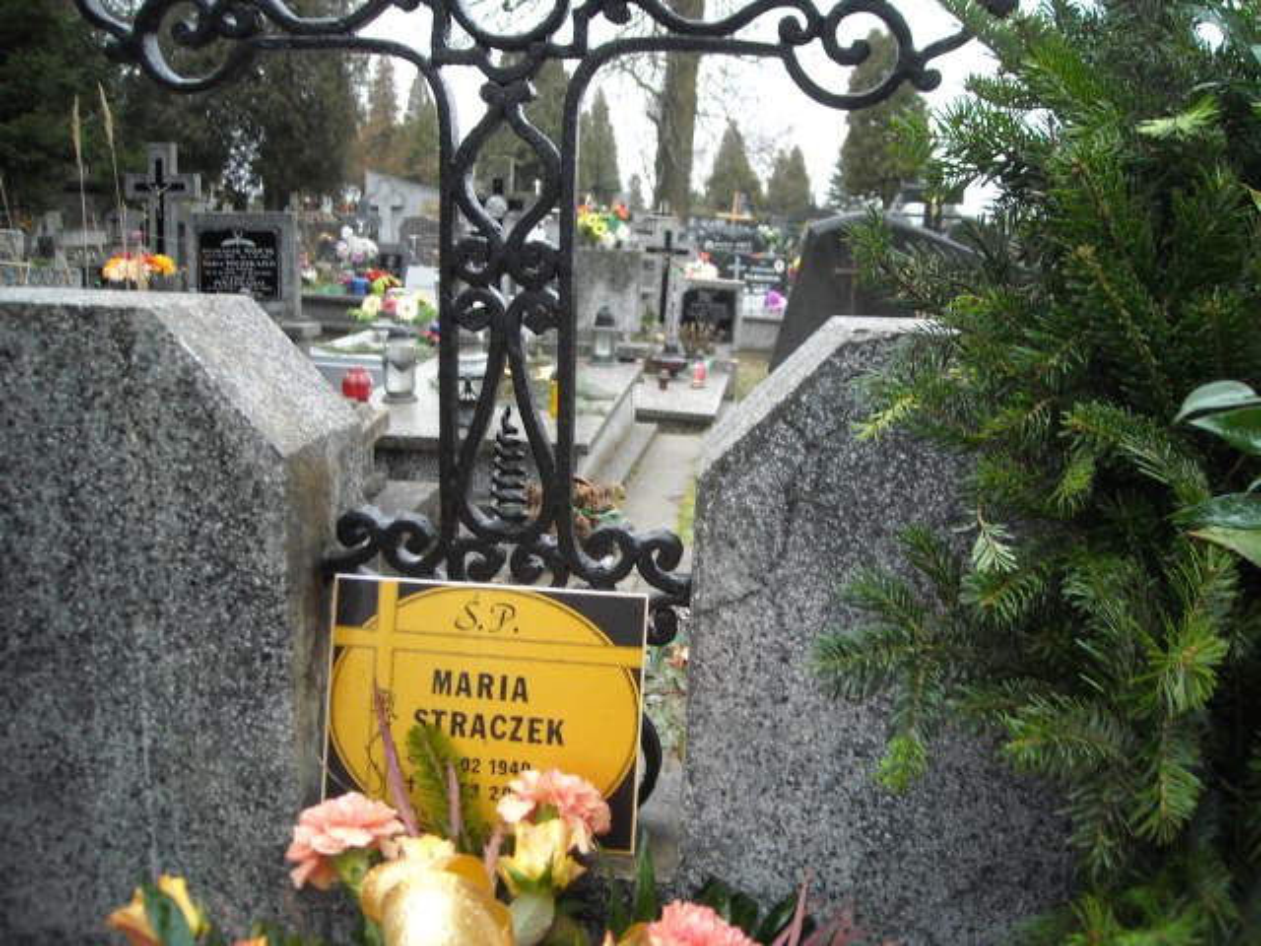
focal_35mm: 35
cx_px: 630
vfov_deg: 40.7
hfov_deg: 52.6
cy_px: 473
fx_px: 1275
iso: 200
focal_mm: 5.7
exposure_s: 1/60
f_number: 2.8
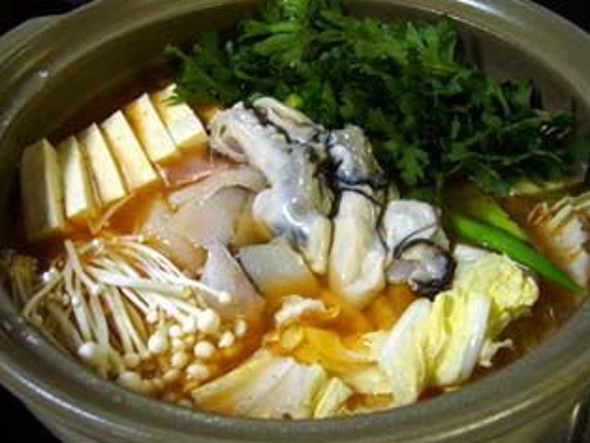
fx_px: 665
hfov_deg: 47.8
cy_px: 204
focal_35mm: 39
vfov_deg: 36.8
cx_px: 280
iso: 80
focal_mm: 5.8
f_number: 2.8
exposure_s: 1/8
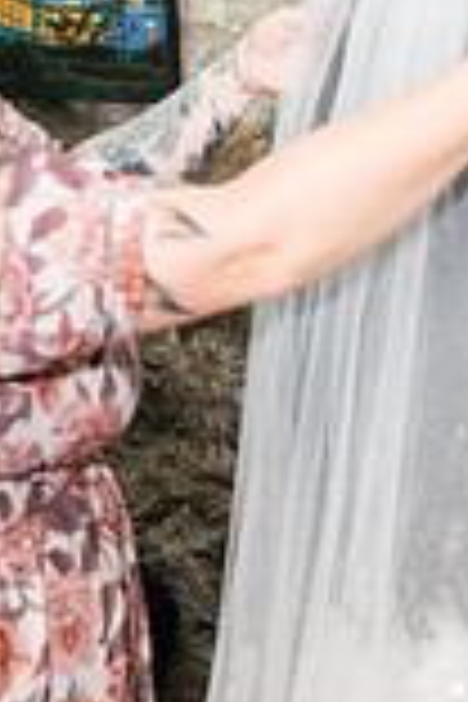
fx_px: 1579
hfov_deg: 16.0
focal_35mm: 81
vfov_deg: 25.0
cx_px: 598
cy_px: 248
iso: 1250
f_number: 3.5
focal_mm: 28
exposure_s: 1/320
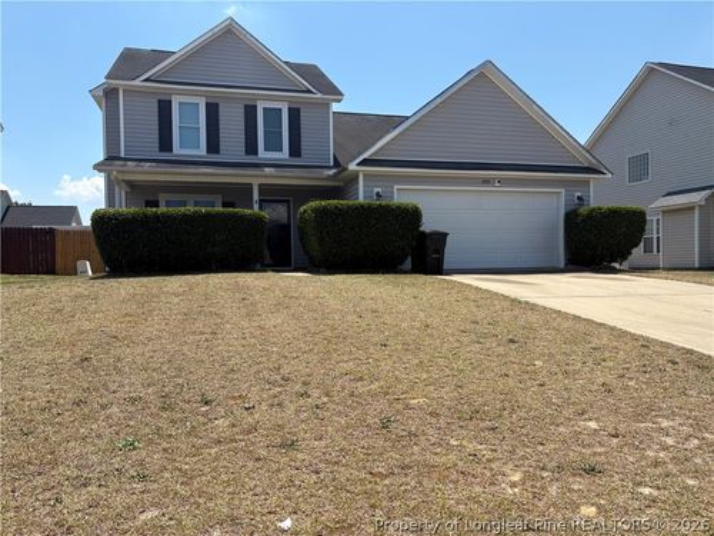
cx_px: 357
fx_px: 536
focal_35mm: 26
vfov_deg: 53.1
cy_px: 268
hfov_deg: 67.3
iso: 50
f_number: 1.6
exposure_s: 1/3279
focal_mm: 5.96
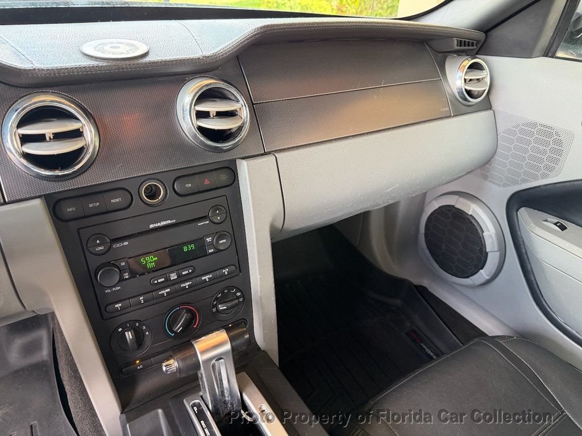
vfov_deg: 56.8
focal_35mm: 24
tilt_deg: -31.0
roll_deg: -3.7
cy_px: 218
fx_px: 404
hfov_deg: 71.6
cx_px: 291
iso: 200
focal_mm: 6.76
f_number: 1.78
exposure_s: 1/71
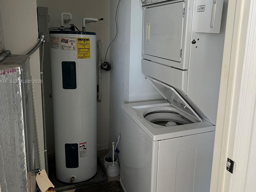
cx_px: 136
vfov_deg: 45.3
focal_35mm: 31
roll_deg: -1.6
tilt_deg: -11.1
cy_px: 82
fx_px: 229
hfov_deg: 58.3
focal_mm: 5.7
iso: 200
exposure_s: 1/60
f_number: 1.5
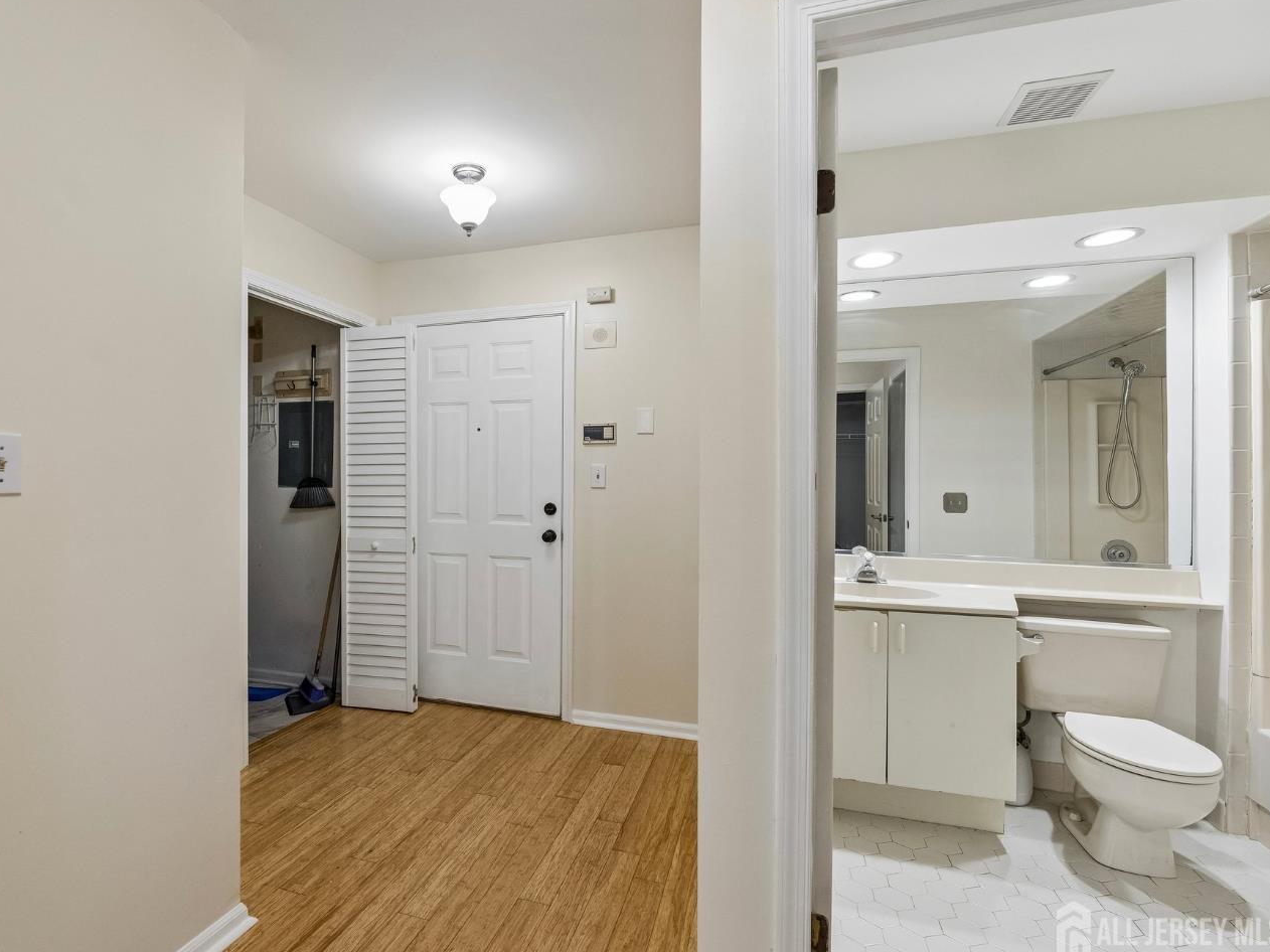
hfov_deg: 94.0
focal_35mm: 16
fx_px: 587
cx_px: 550
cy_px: 472
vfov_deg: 78.1
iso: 4000
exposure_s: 1/60
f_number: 8
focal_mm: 14
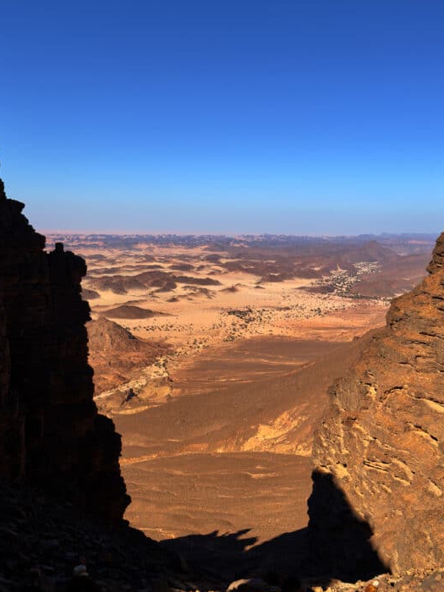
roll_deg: -1.2
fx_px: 855
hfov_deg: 29.0
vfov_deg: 38.1
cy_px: 332
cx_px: 173
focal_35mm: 50
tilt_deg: -8.2
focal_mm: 6.76
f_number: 1.78
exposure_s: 1/6173
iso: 80
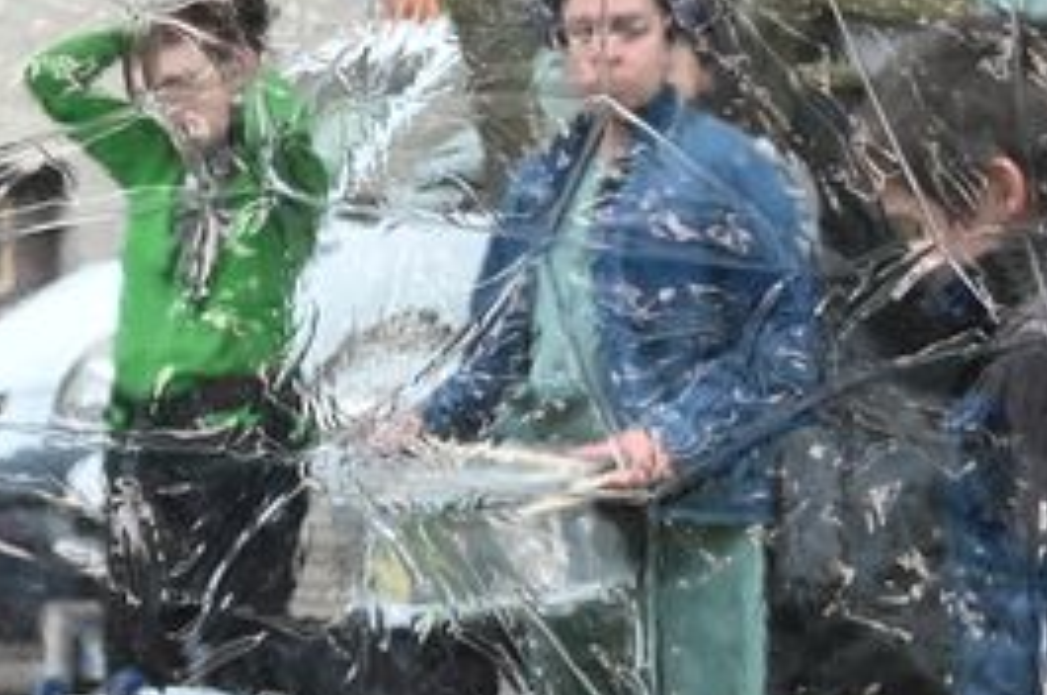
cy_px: 217
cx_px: -363
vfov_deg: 11.8
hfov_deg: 16.6
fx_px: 3369
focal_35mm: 116
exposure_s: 1/125
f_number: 4
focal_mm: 24
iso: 2200
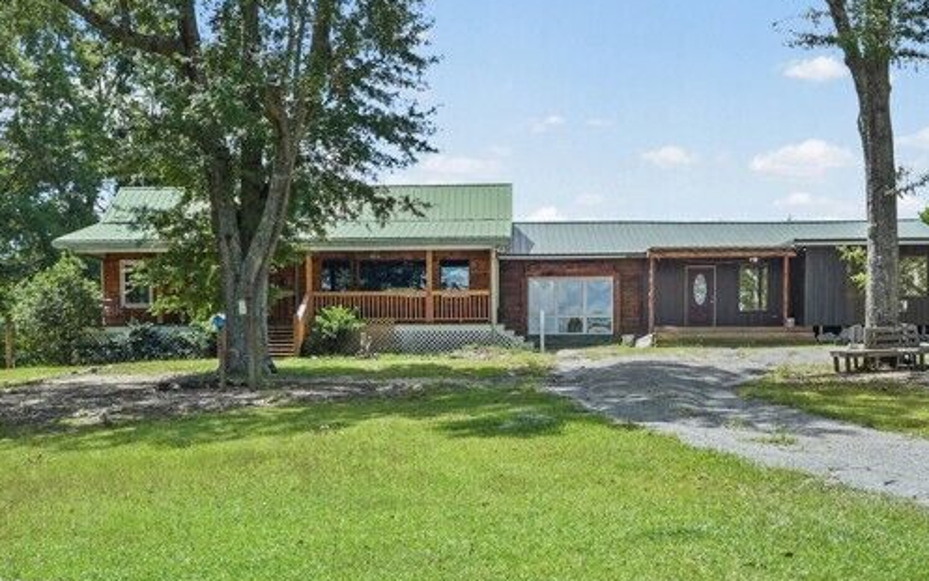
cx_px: 520
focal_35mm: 37
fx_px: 937
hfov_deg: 52.6
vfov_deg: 34.4
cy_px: 246
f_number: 7.1
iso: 100
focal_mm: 20
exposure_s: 1/125
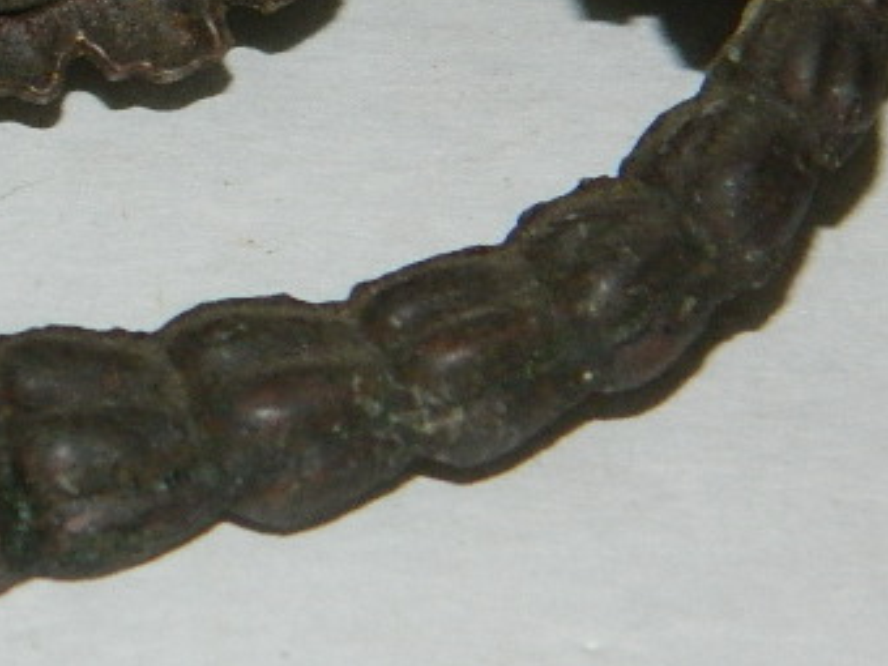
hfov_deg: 6.4
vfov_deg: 4.8
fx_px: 7952
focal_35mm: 310
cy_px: -159
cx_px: -196
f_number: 12.6
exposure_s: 1/60
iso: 200
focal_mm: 18.6
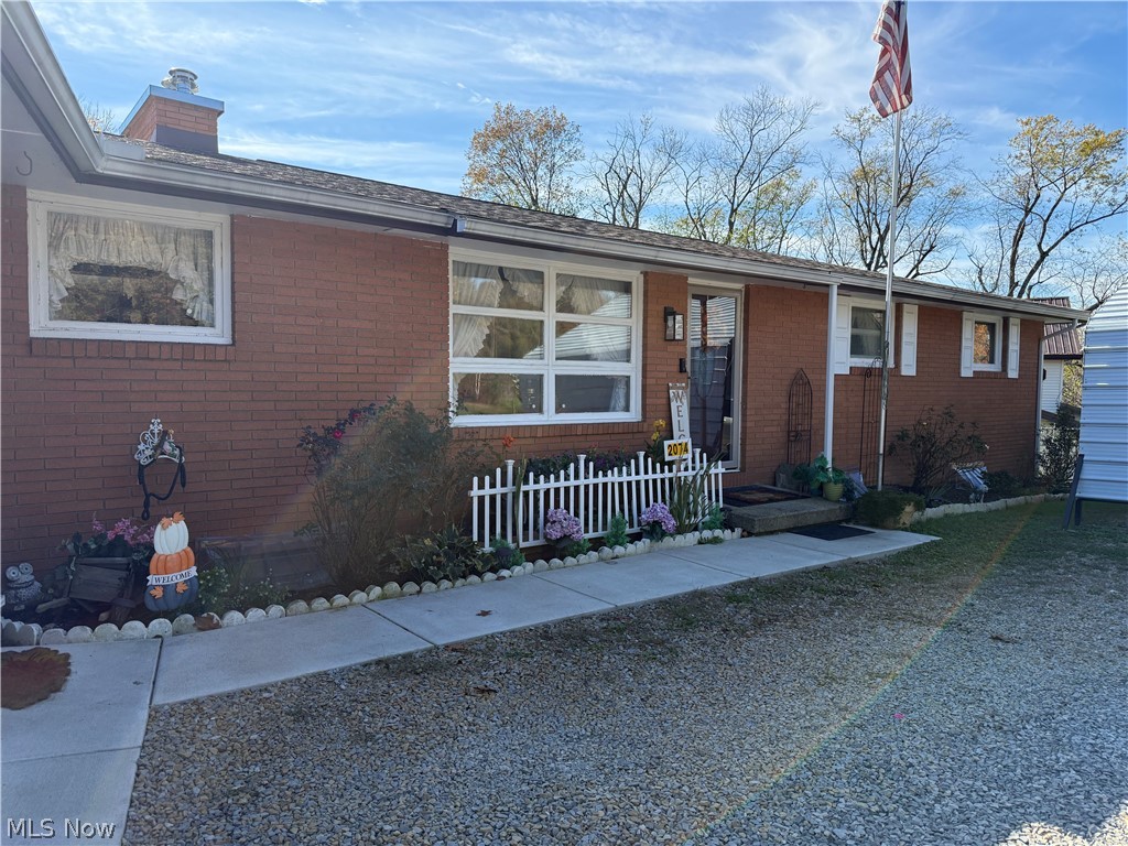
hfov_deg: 71.6
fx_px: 782
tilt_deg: -2.1
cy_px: 423
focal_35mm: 24
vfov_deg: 56.8
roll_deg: -0.9
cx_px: 564
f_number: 1.78
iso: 100
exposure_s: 1/2703
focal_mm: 6.76
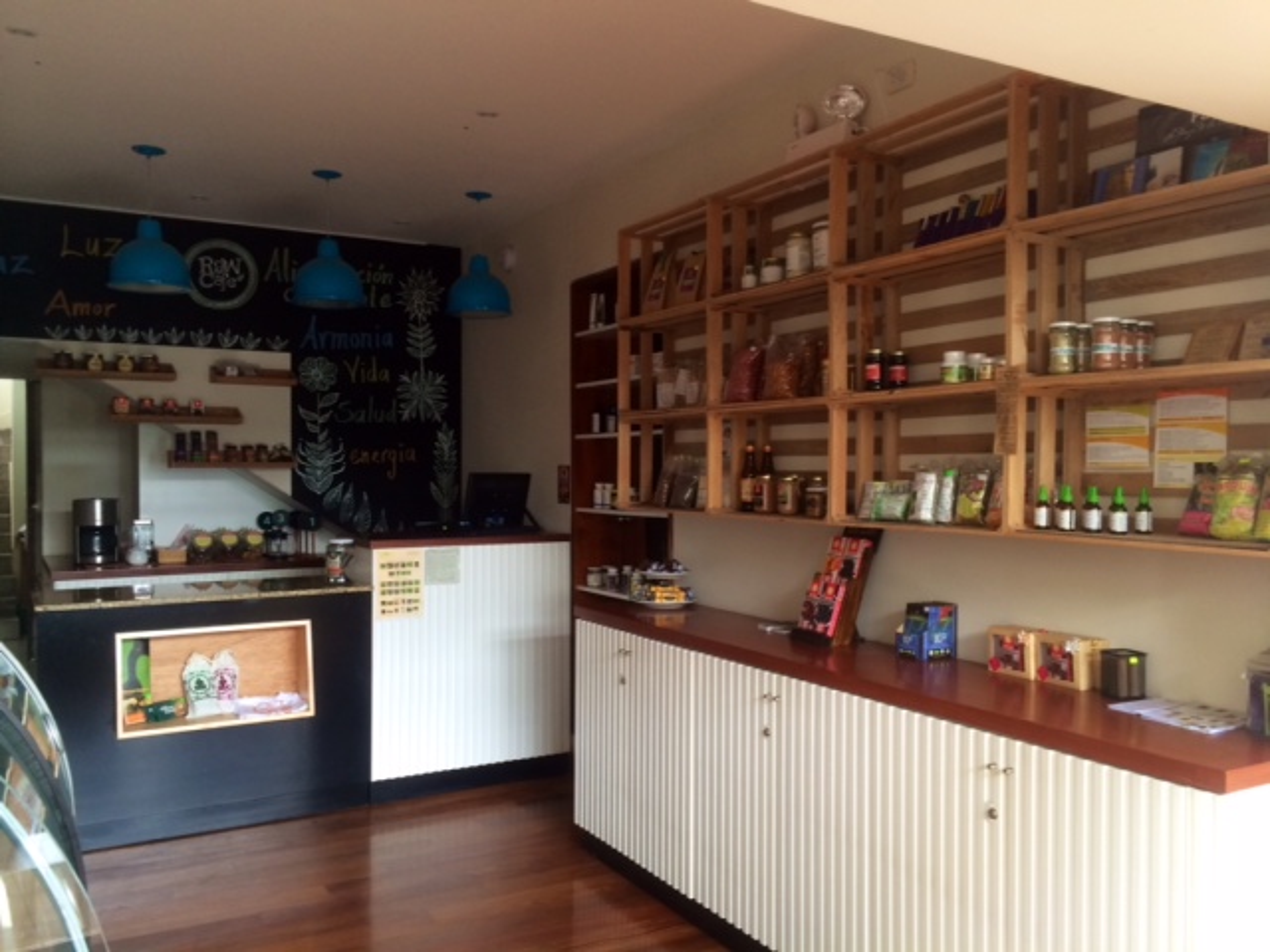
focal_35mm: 30
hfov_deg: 60.0
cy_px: 476
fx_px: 1101
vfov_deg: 46.8
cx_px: 635
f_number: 2.2
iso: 80
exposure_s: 1/30
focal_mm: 4.12
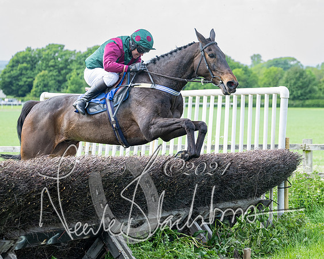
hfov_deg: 16.1
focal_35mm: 119
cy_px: 130
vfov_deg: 12.9
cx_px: 173
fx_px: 1143
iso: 400
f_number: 2.8
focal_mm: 70
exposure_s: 1/1600
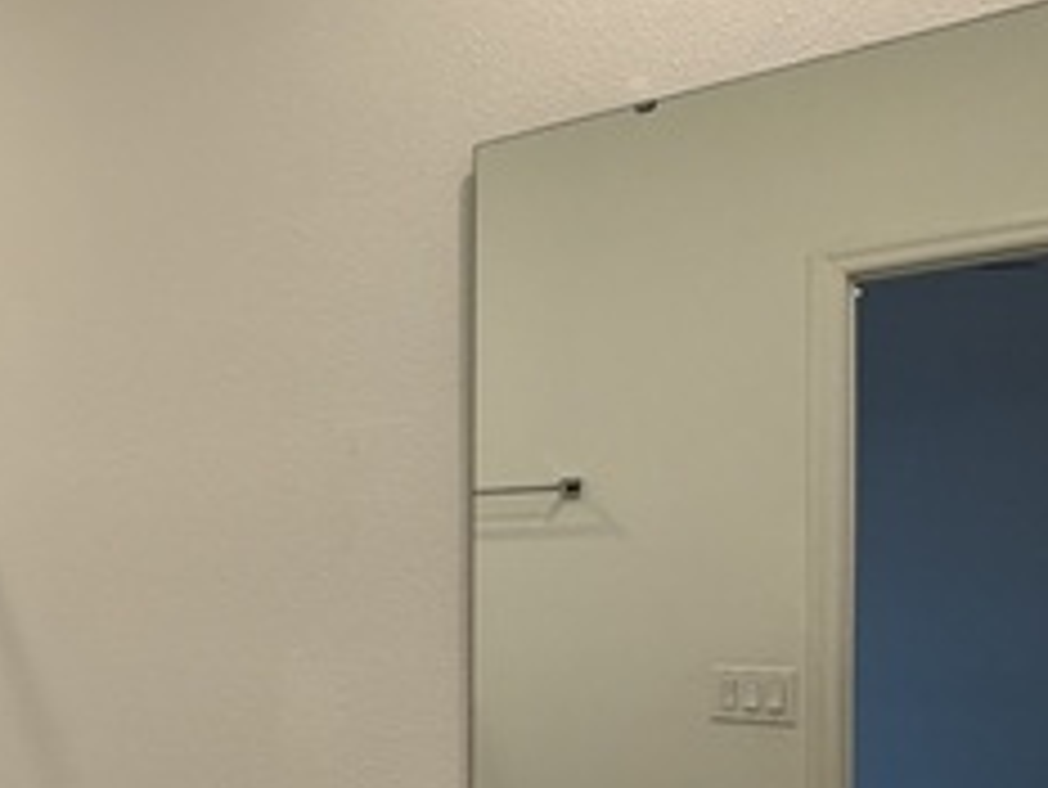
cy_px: 581
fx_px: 1212
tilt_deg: +0.5
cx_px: 101
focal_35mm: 40
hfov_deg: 42.8
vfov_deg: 35.3
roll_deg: +0.2
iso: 200
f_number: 2.2
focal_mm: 2.22
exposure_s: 1/120
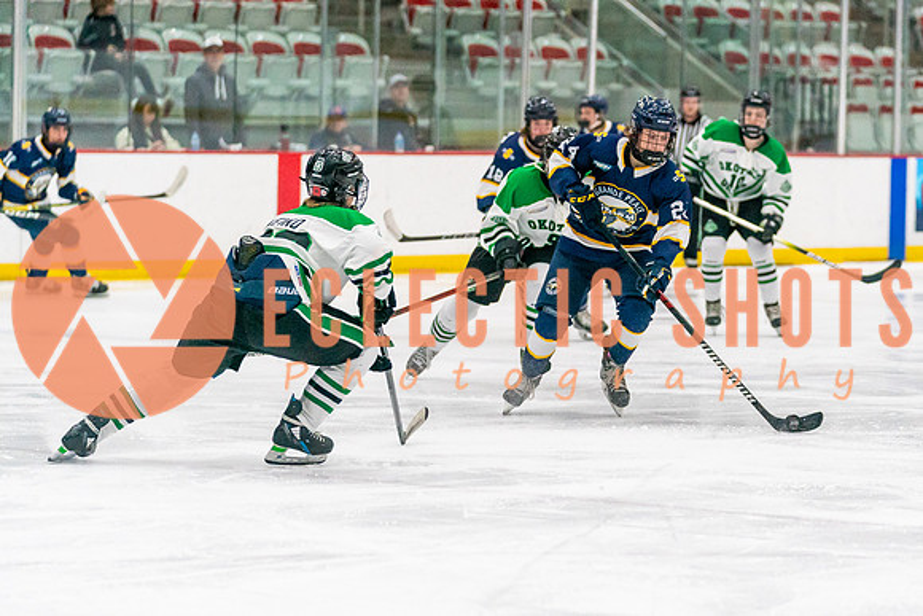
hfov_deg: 11.9
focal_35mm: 172
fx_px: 4409
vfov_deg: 8.0
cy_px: 355
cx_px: 538
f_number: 2.8
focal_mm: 115
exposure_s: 1/1600
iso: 4000
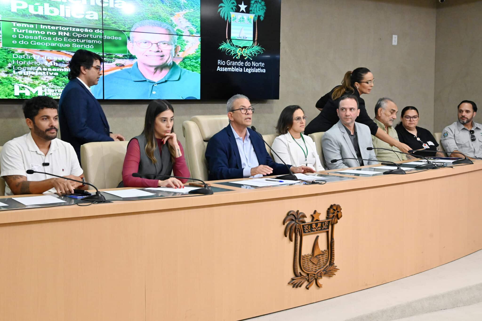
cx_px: 241
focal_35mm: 48
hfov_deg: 41.1
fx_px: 642
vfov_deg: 28.0
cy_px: 160
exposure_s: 1/160
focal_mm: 48
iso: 6400
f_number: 8
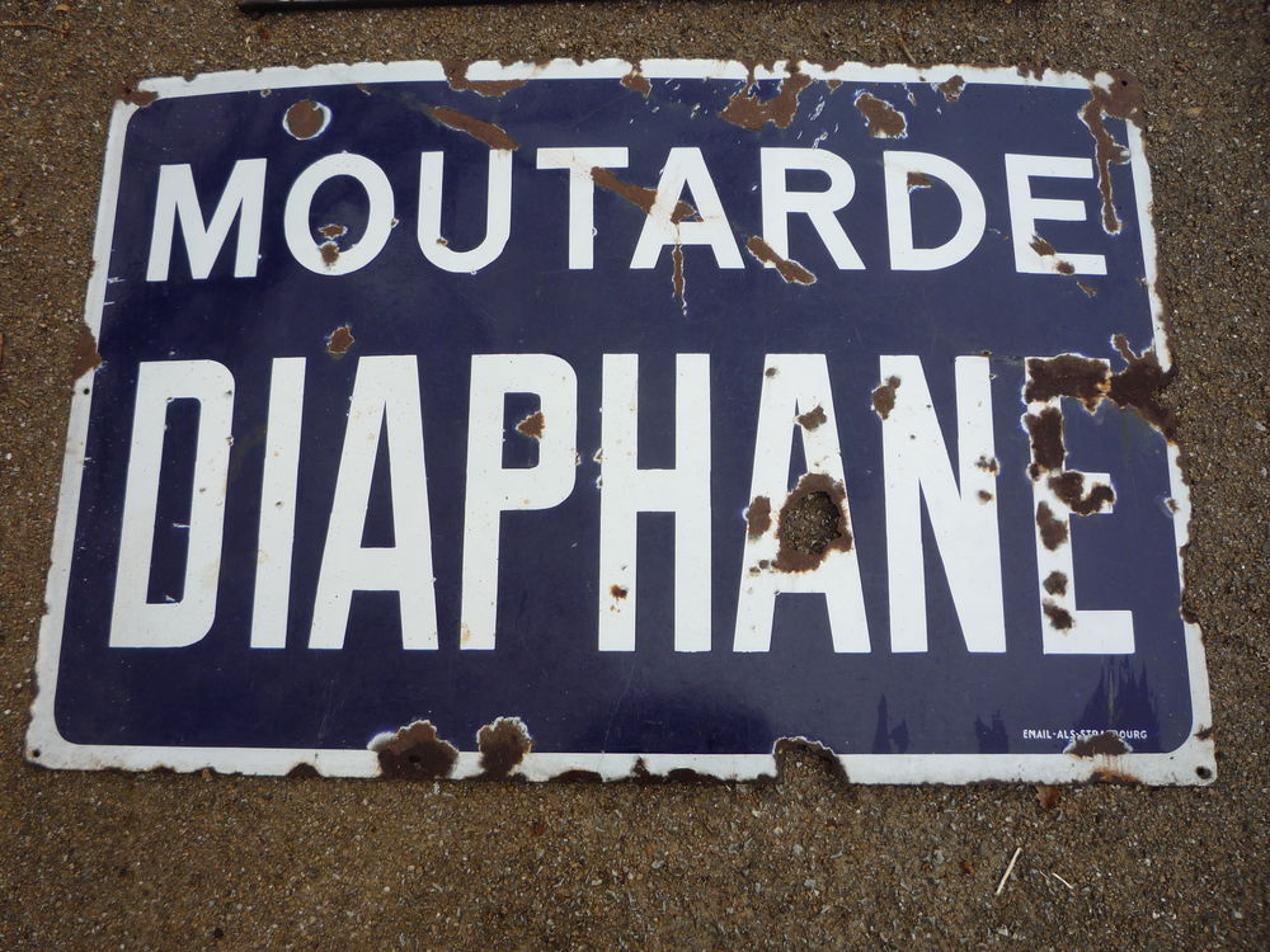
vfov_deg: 46.8
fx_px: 1101
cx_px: 635
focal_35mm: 30
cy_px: 476
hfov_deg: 60.0
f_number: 4
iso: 100
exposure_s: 1/320
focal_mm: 5.2
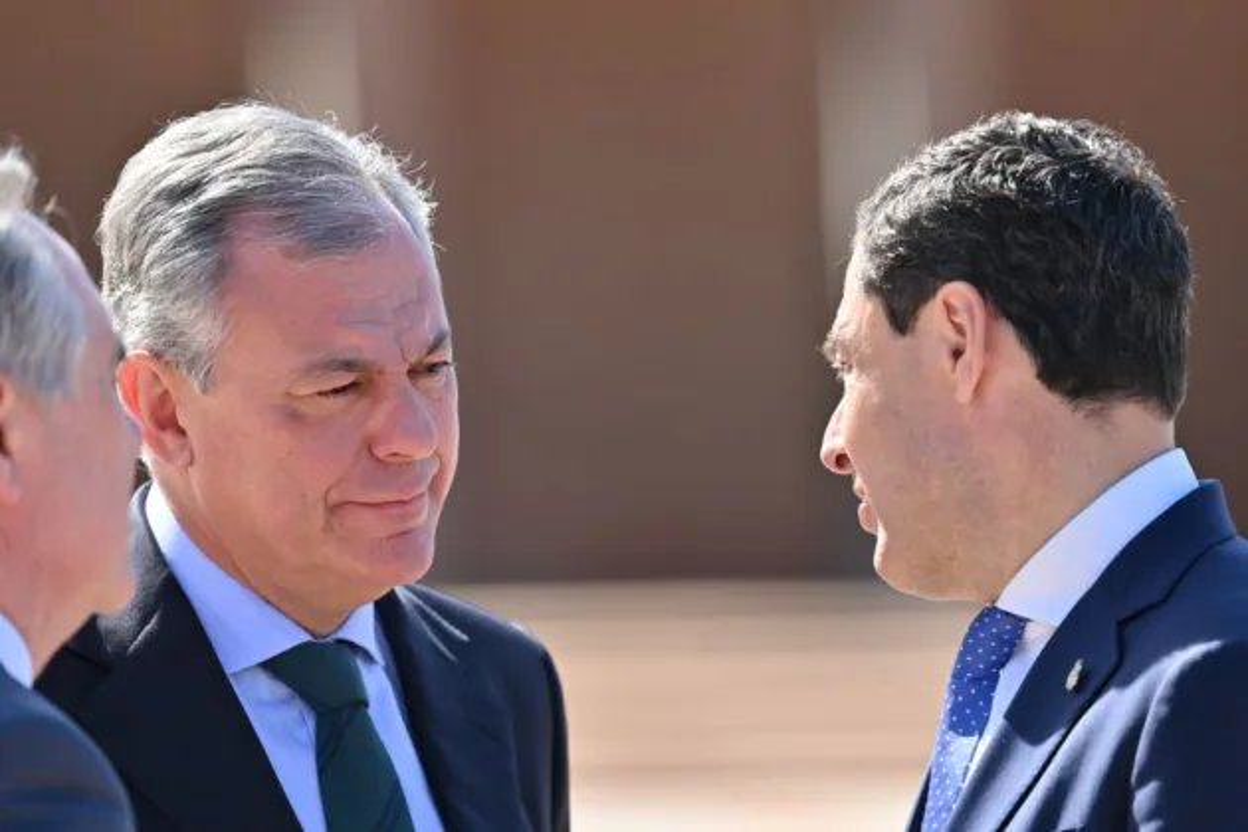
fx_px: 13866
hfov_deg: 5.2
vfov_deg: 3.4
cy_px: 416
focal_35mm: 400
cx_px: 624
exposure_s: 1/2000
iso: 500
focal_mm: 400
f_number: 4.5
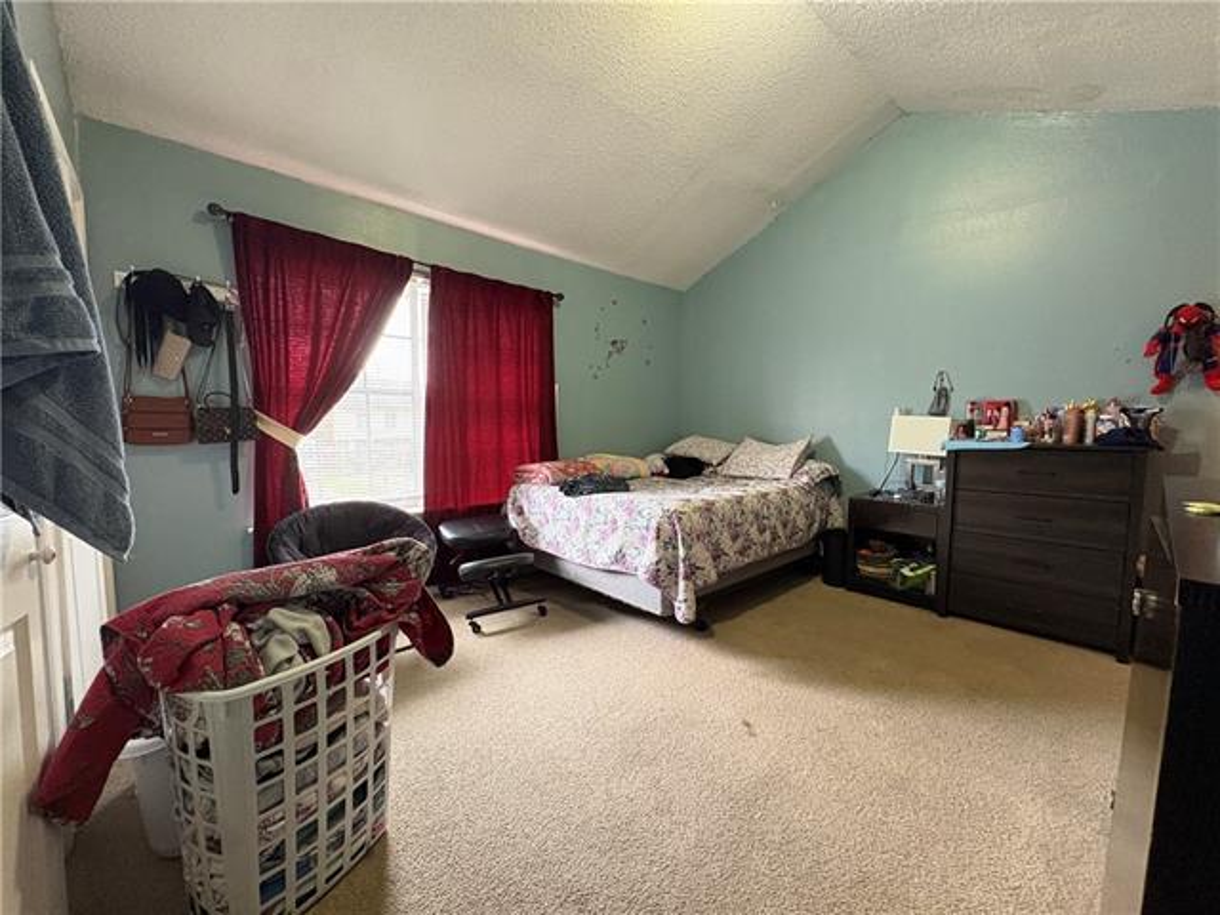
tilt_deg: -4.0
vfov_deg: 85.7
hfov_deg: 102.1
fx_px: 493
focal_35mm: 14
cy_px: 458
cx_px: 610
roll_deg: +0.8
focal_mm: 2.22
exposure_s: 1/60
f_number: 2.2
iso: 500
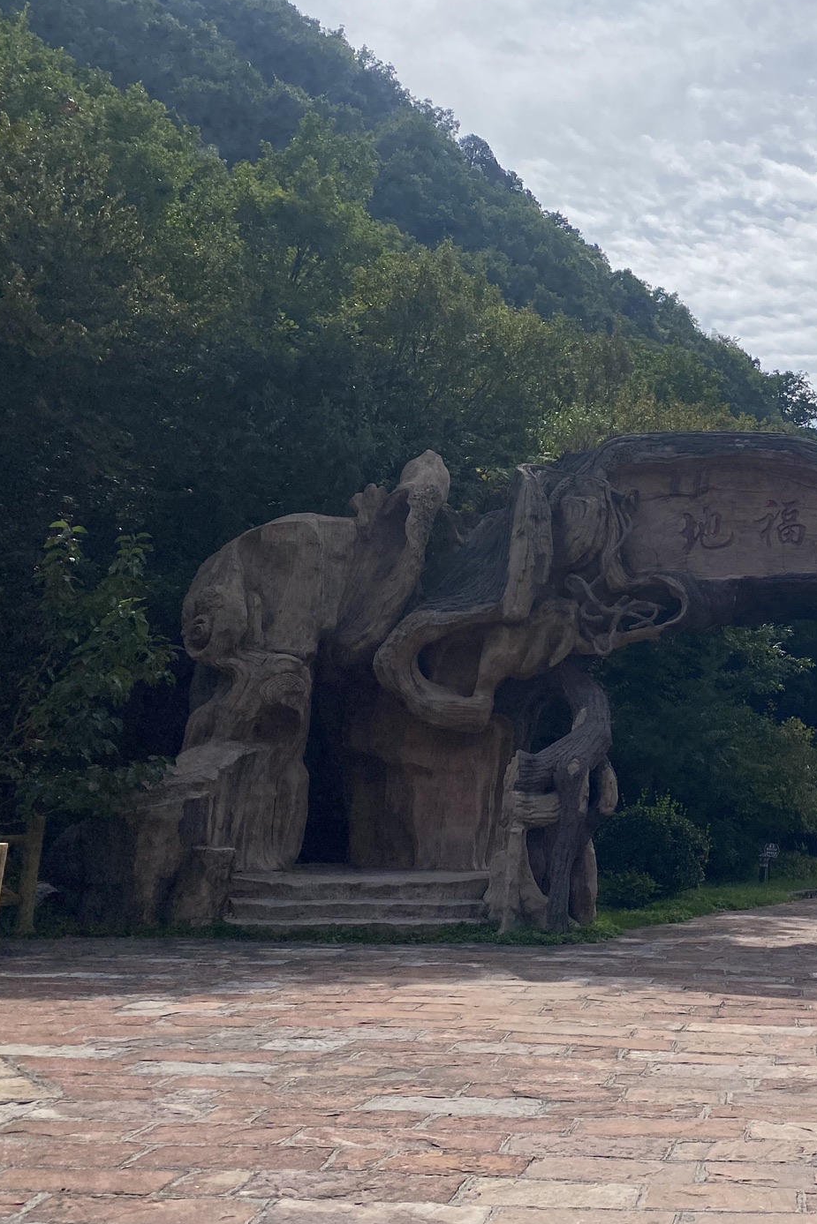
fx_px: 1327
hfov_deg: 31.0
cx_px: 865
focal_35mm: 39
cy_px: 566
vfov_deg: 49.5
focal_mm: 4.25
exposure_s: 1/7194
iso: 32
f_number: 1.8
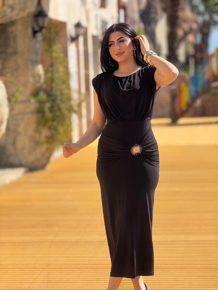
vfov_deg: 16.4
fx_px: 1008
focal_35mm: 120
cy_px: 145
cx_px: 109
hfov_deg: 12.3
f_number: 2.8
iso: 50
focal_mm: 15.66
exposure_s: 1/1451
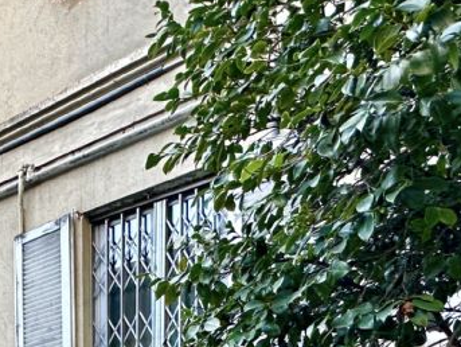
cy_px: 531
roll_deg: +0.4
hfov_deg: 29.1
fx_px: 707
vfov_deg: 22.3
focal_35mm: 53
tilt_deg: -2.1
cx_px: -144
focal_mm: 2.22
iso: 80
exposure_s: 1/99
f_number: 2.2
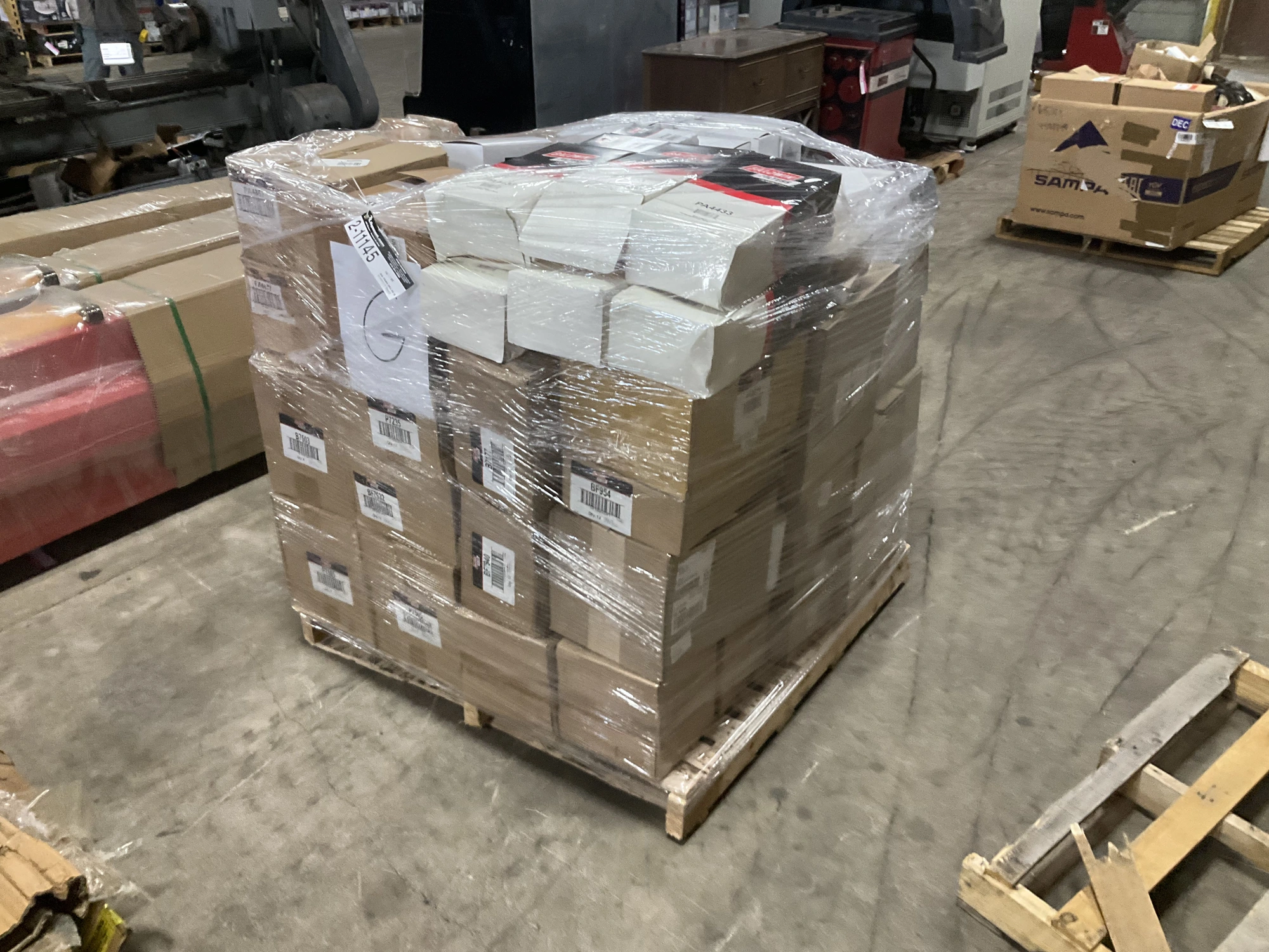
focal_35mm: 29
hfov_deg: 61.7
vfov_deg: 48.2
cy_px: 476
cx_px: 634
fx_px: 1063
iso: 250
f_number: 1.8
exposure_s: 1/60
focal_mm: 3
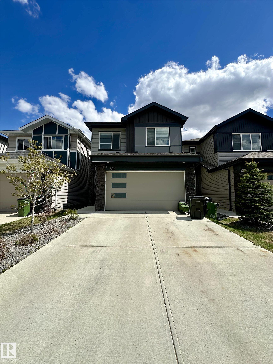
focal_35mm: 14
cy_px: 182
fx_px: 147
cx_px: 136
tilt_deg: +5.9
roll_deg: -0.8
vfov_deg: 102.1
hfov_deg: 85.7
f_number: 2.2
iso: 50
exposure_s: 1/3125
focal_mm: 2.22
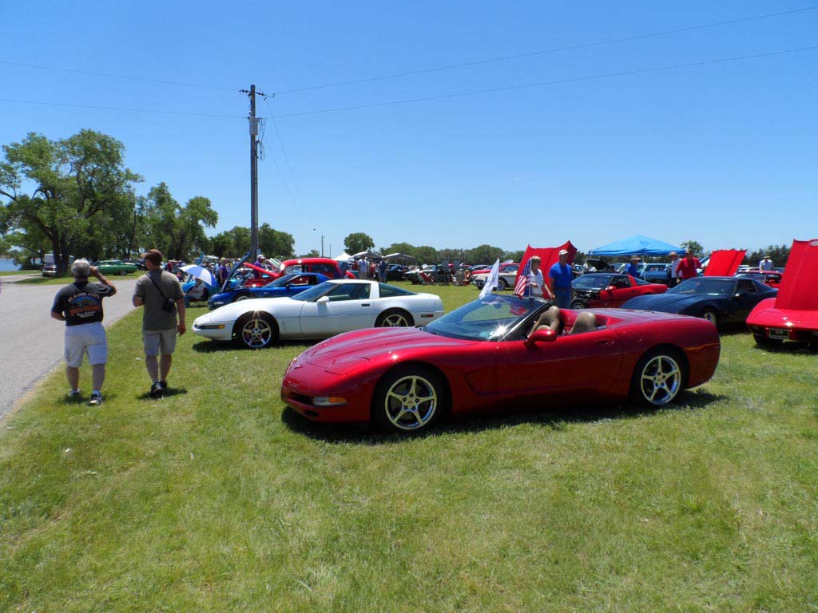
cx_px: 409
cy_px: 306
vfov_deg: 56.8
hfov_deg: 71.6
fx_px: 567
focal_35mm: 24
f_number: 4.5
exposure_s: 1/750
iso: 80
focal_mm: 4
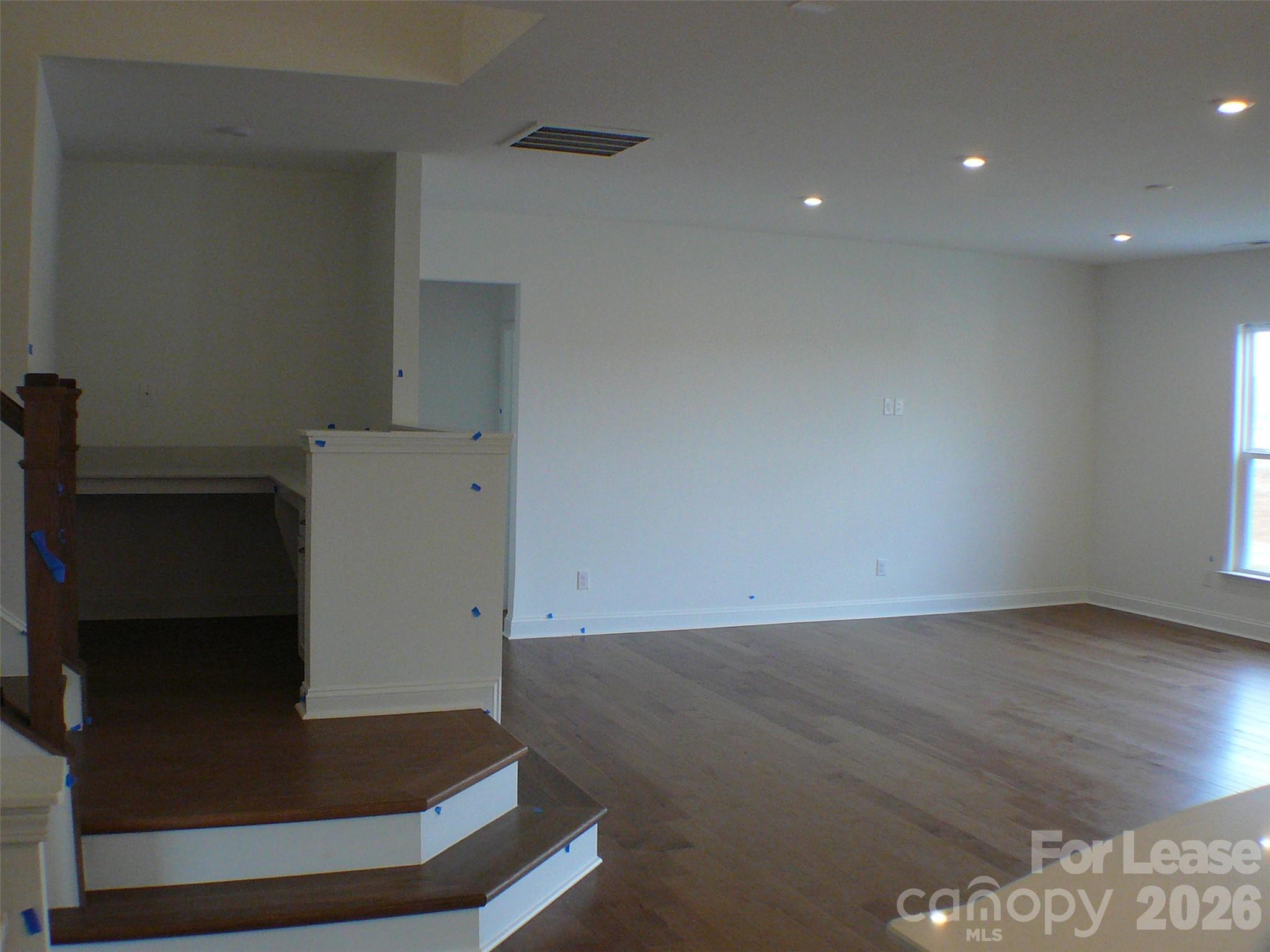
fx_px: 1724
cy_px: 476
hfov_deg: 40.4
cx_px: 635
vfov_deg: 30.9
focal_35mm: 47
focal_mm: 7
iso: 200
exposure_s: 1/60
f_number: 3.3
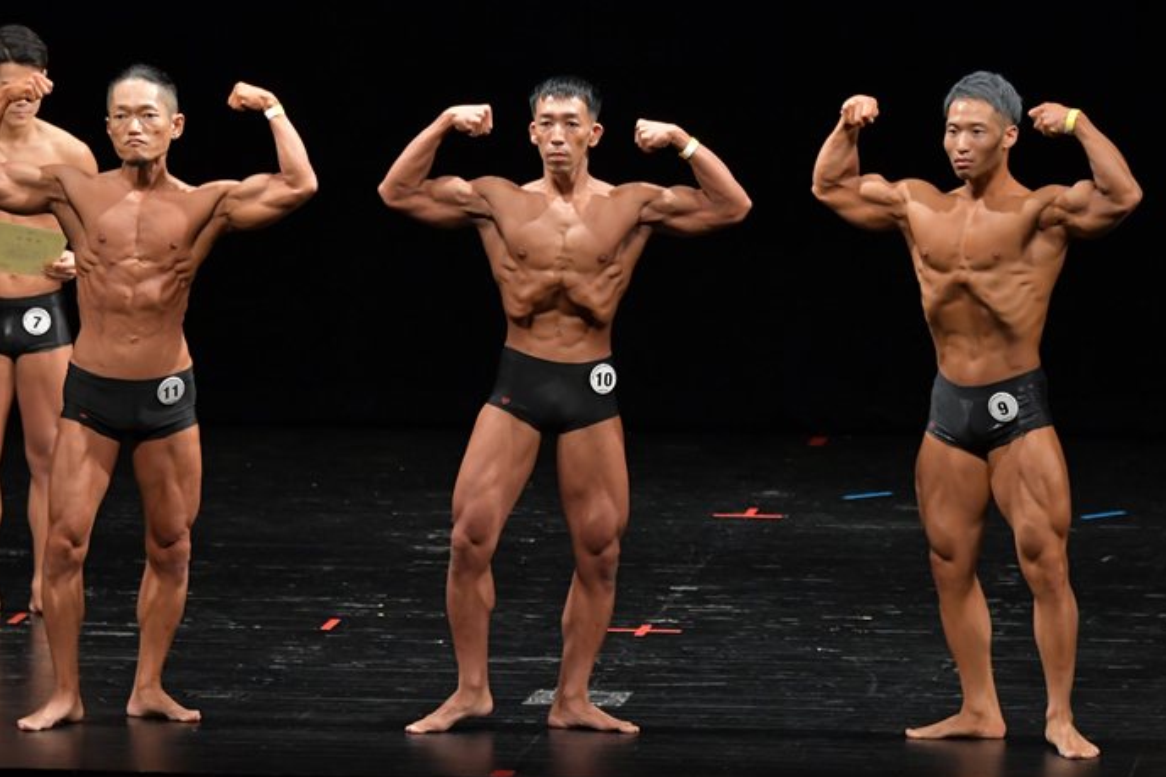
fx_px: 8192
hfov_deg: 8.1
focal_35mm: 253
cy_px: 422
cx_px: 573
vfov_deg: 5.4
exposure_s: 1/400
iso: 3200
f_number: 5.6
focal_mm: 150
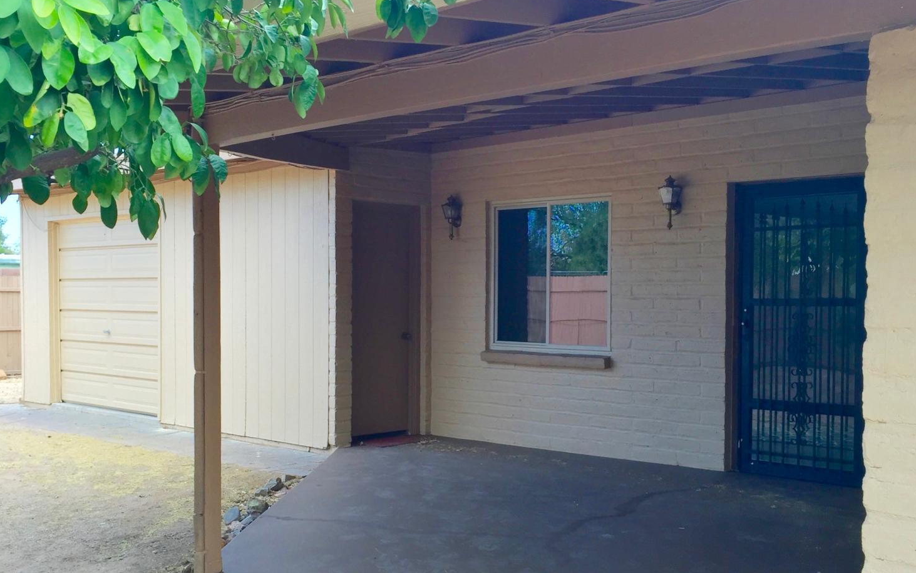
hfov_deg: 47.2
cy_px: 348
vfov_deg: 30.5
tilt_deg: -2.3
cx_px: 457
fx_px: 1049
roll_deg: -0.5
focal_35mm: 42
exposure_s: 1/186
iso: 32
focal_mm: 4.15
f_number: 2.2
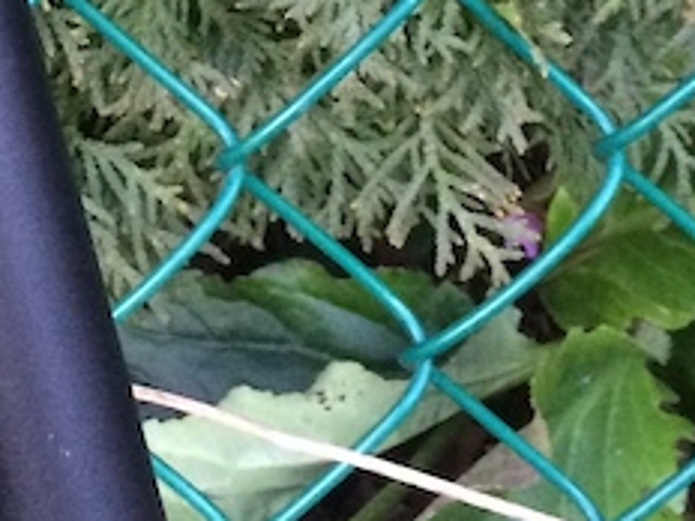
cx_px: -27
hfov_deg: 15.1
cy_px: -392
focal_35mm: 128
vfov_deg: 10.9
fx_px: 2570
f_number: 2.2
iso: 200
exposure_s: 1/30
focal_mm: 4.15
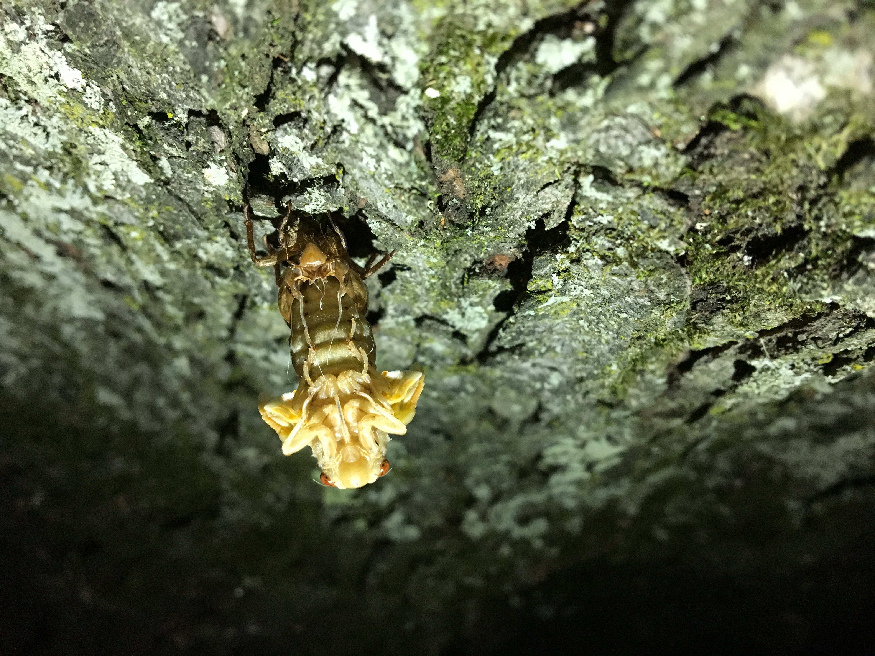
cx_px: 438
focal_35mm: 29
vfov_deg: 48.2
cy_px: 328
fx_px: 733
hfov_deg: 61.7
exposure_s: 1/30
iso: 200
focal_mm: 4.15
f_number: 2.2
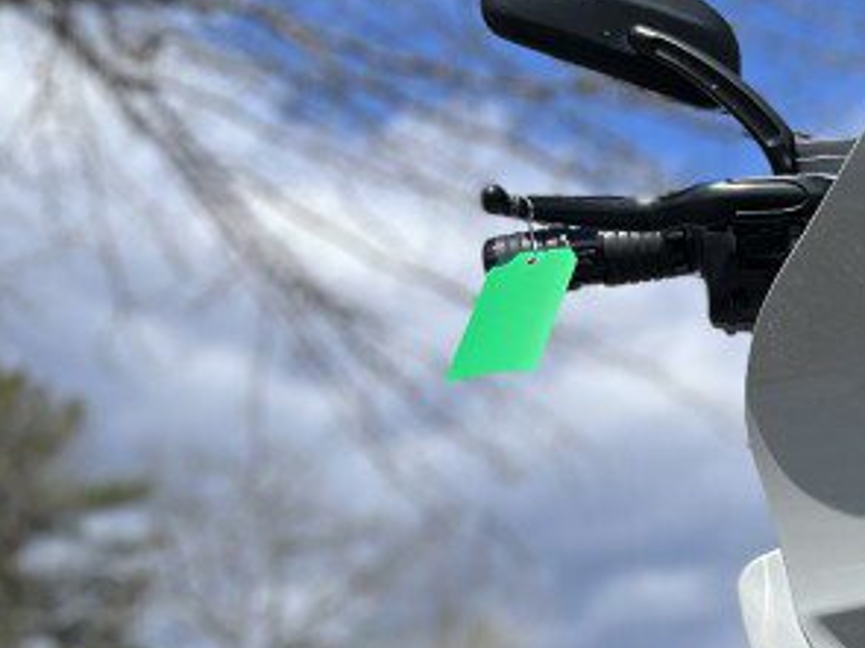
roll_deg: -1.5
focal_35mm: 94
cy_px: 1061
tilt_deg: -3.5
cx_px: 1133
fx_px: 2348
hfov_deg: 19.2
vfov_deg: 14.3
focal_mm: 5.1
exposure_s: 1/3413
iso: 50
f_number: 1.6
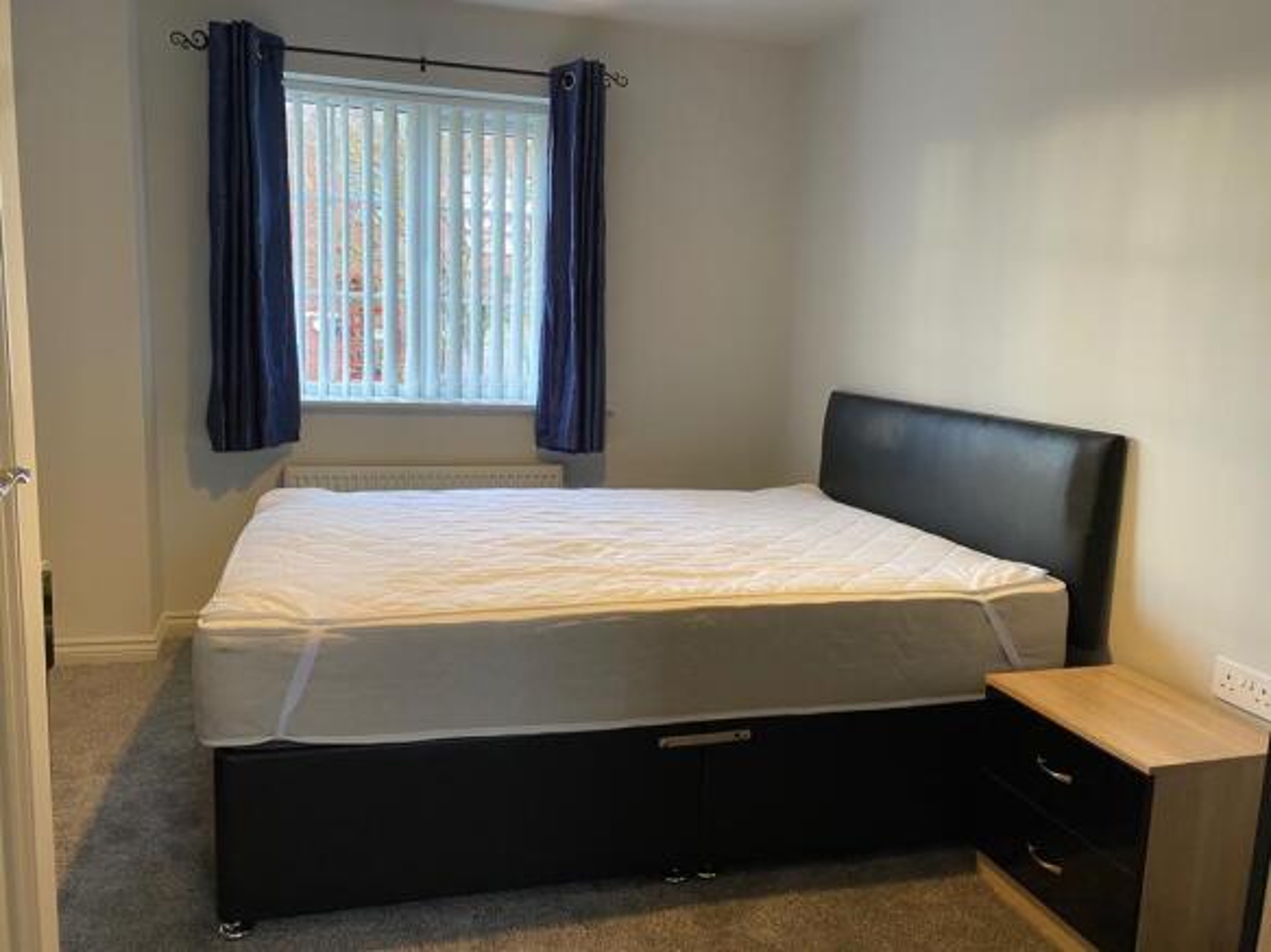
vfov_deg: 53.0
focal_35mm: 26
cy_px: 476
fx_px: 954
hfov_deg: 67.3
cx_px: 636
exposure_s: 1/50
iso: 160
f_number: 1.8
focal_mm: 4.25
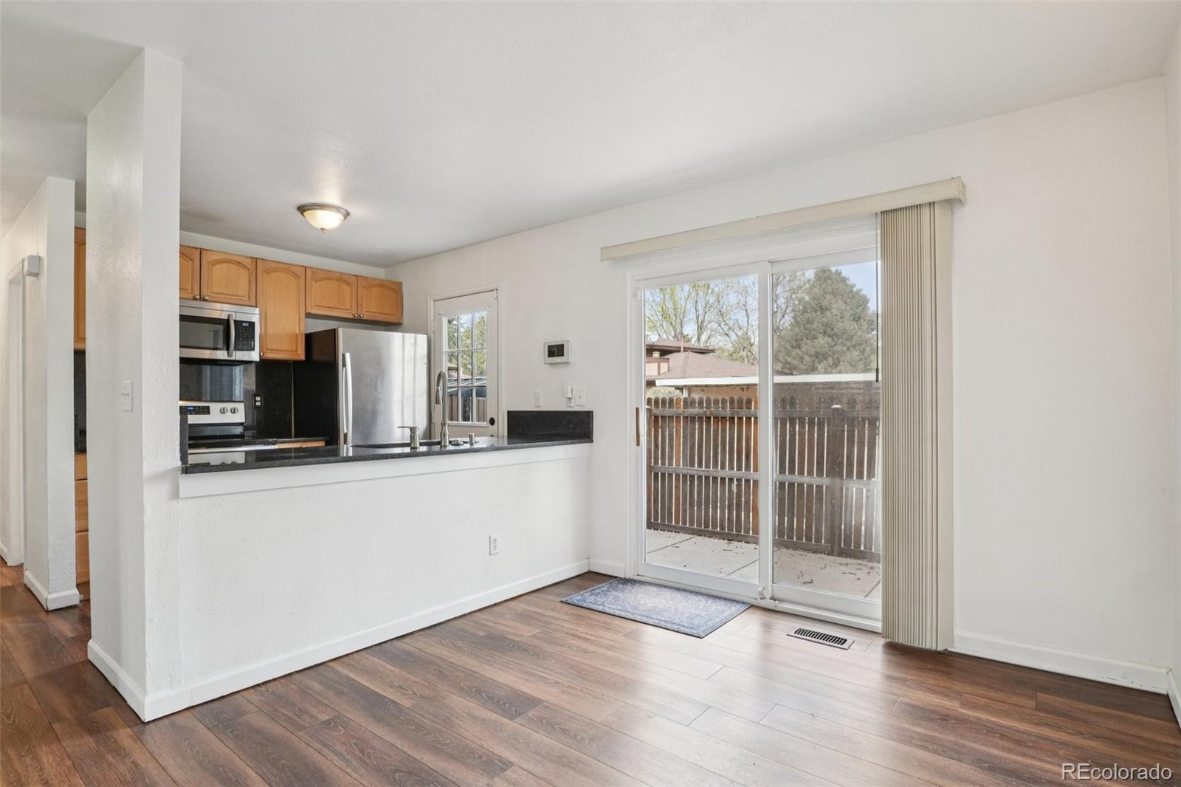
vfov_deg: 72.0
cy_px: 394
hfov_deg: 95.0
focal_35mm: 16
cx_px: 590
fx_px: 541
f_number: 8
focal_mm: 11
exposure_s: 1/30
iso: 125
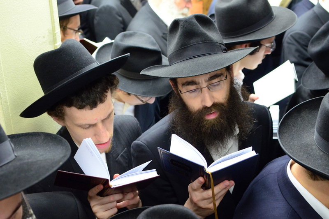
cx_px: 164
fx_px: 425
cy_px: 110
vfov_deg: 28.9
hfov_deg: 42.3
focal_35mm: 46
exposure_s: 1/80
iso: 2000
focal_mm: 31
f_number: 3.5
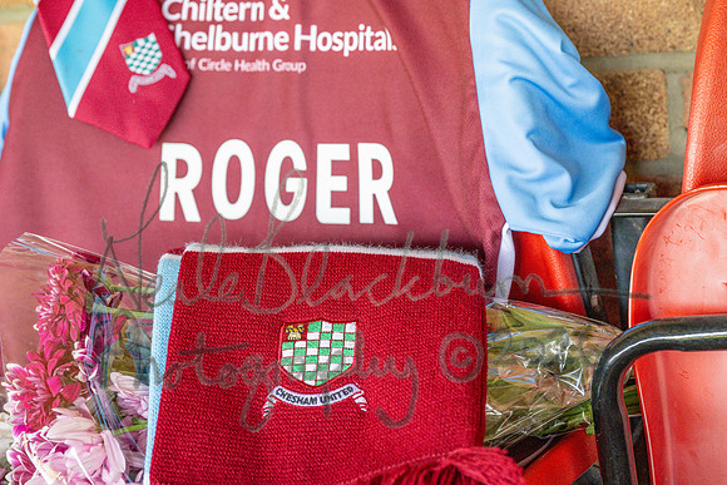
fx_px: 1474
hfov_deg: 27.7
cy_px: 242
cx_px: 364
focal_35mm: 73
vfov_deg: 18.7
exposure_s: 1/250
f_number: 6.3
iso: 2200
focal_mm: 73
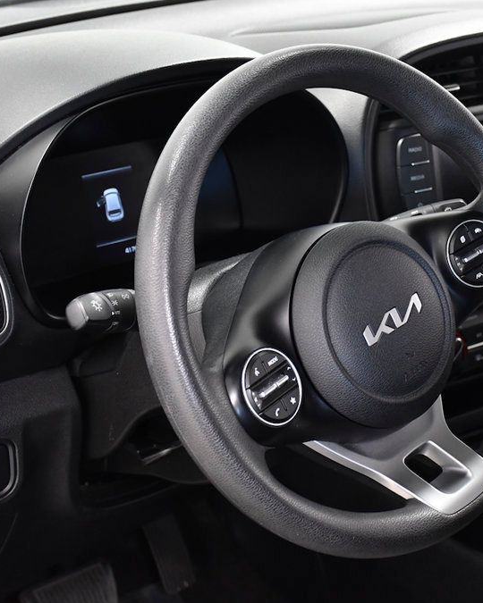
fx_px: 1322
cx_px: 337
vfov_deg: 25.7
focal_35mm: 74
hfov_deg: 20.6
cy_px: 303
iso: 2500
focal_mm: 35
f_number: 4.2
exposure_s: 1/100
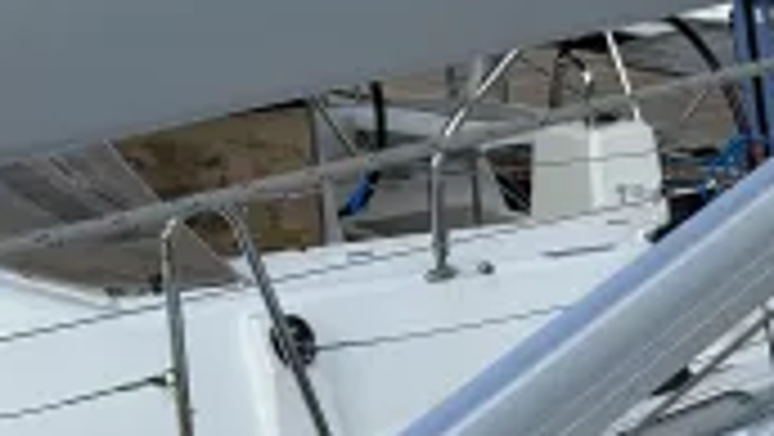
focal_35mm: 99
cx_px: 1184
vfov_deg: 12.2
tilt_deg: -16.1
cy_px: 342
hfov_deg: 18.8
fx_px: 2033
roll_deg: +0.7
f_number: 1.5
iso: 50
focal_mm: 5.7
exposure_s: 1/1645
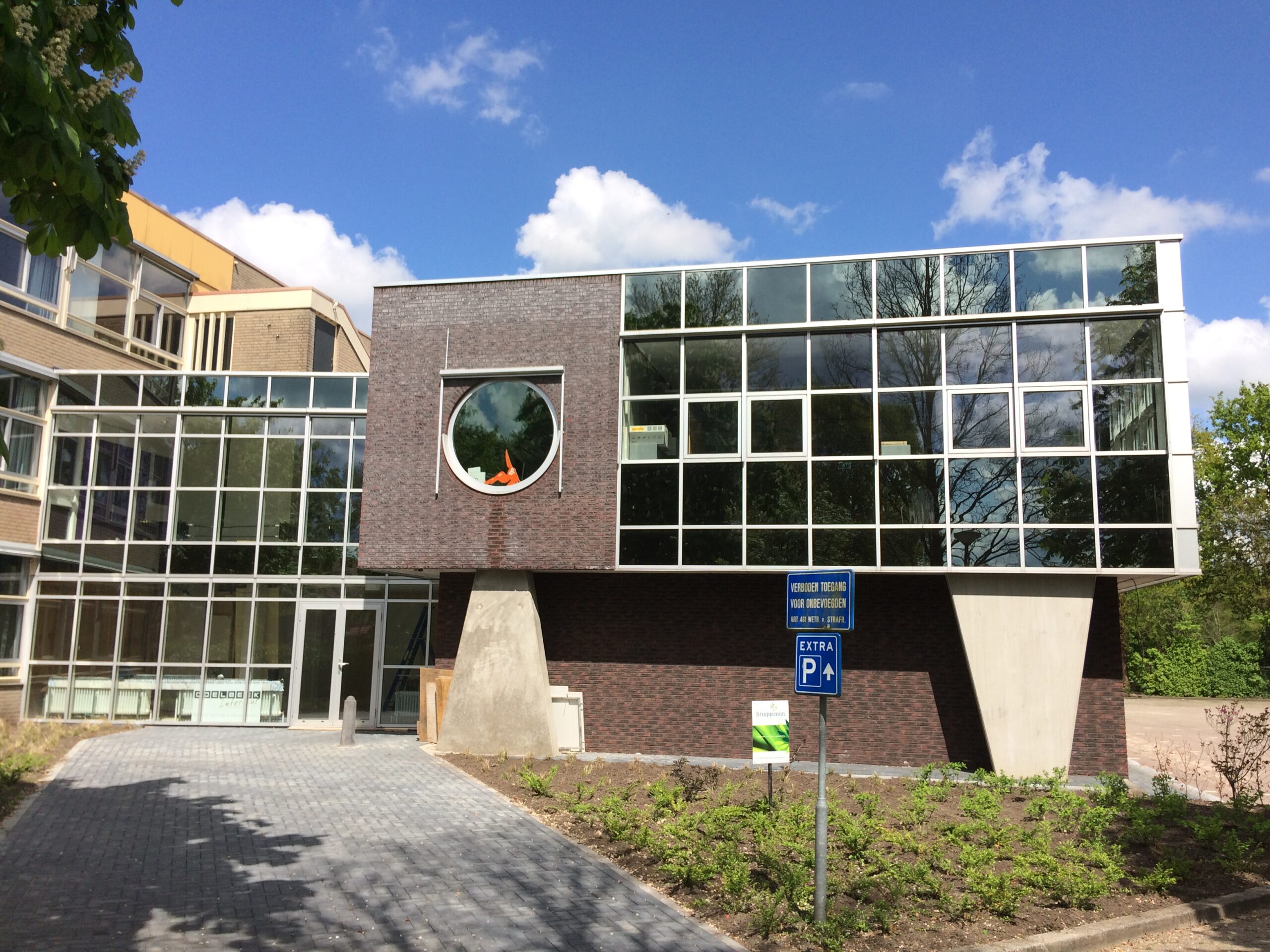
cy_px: 476
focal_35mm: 29
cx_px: 635
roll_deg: -1.5
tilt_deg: +5.4
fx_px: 1064
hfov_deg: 61.7
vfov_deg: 48.2
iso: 32
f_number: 2.2
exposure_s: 1/1709
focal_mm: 4.15
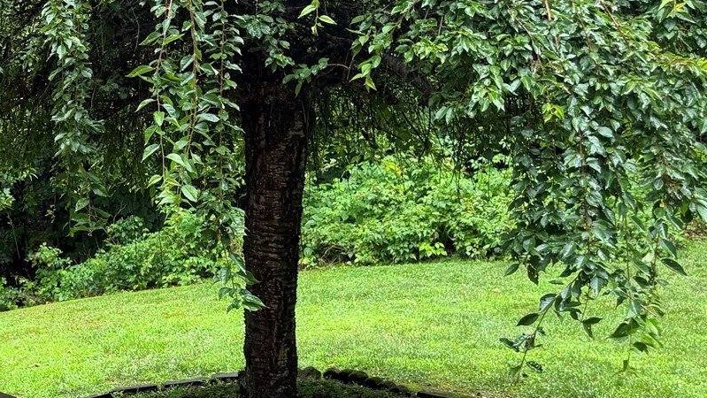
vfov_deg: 18.0
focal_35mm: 67
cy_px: 168
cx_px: -134
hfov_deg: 27.7
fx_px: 1256
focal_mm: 6.76
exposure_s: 1/121
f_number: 1.78
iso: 125
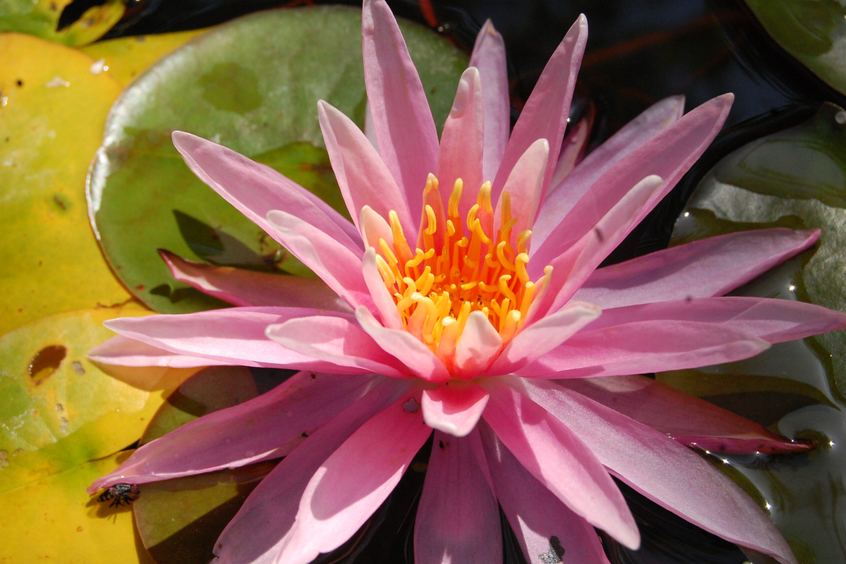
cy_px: 282
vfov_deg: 17.9
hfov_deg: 26.6
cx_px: 420
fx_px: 1786
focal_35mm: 76
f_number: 13
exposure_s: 1/640
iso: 800
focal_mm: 50
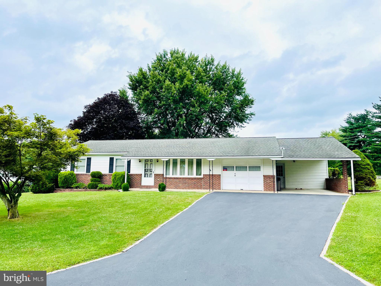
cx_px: 190
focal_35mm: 26
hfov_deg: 67.3
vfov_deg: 53.1
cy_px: 143
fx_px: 286
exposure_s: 1/1689
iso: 32
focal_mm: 4.2
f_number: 1.6
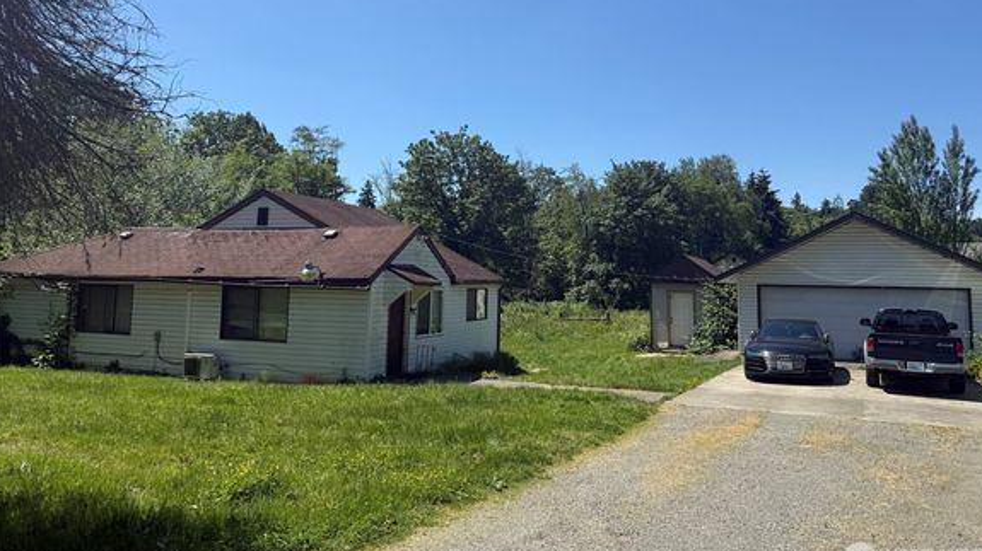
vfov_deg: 42.5
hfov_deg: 69.9
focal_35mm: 27
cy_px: 206
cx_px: 500
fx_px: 703
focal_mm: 6.76
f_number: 1.78
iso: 80
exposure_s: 1/4167
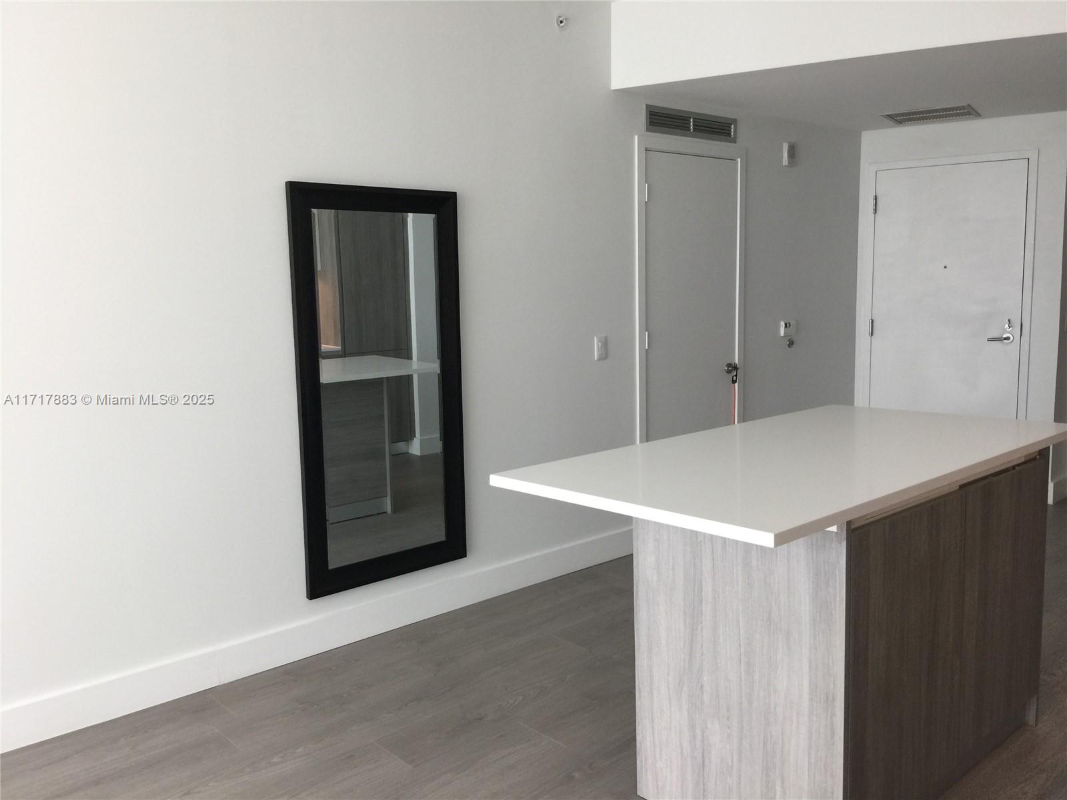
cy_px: 400
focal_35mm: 29
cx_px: 534
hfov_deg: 61.7
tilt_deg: -6.9
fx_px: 894
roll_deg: +0.4
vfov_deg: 48.2
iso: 40
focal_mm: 4.15
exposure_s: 1/30
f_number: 2.2
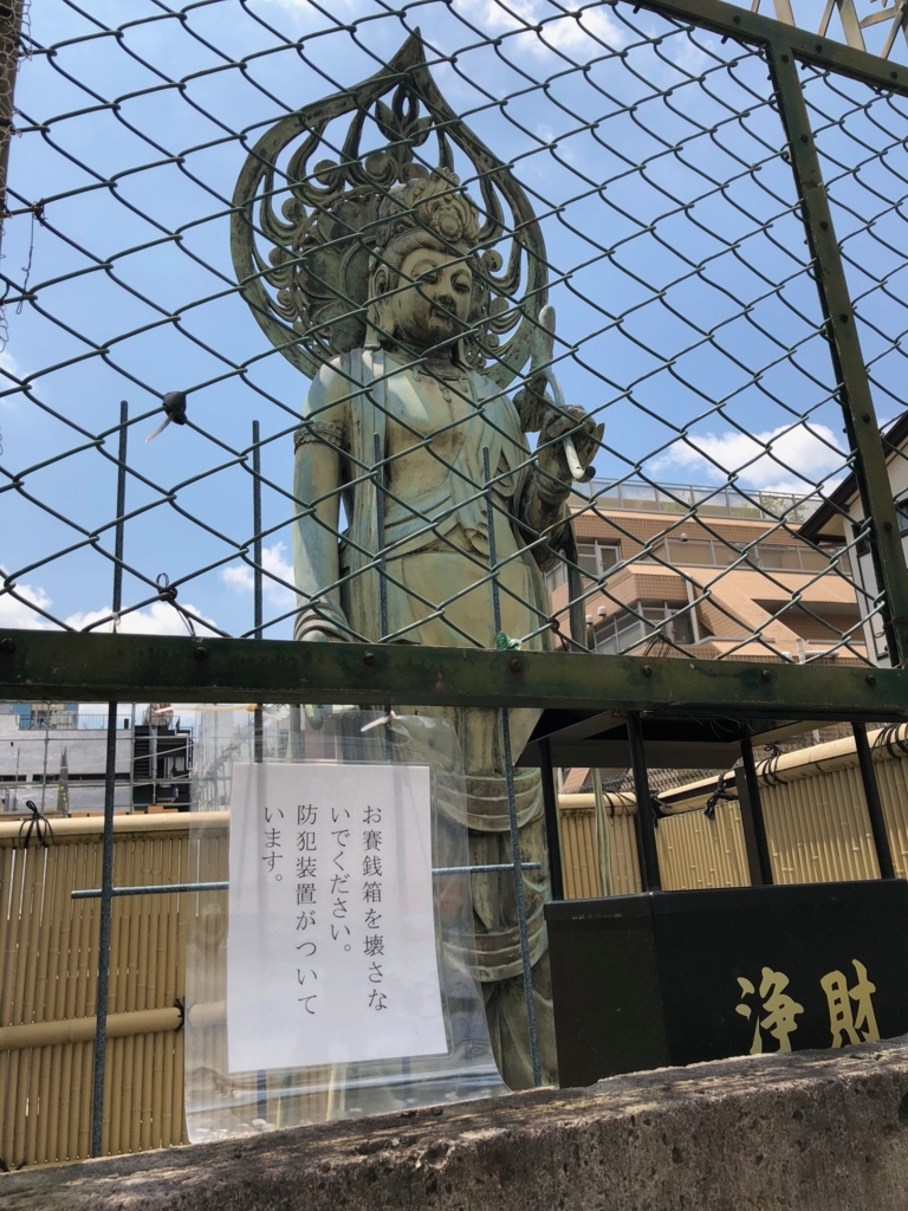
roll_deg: +3.6
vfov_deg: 63.4
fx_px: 979
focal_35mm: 28
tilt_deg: +18.0
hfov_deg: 49.7
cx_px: 454
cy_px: 606
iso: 20
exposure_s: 1/2024
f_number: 1.8
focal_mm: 4
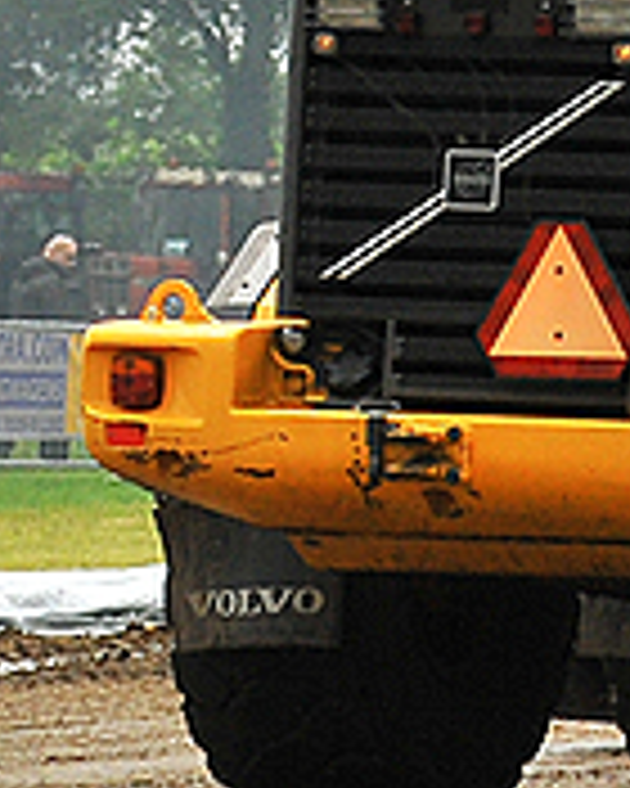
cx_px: 1242
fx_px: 13821
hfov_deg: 2.6
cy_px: 131
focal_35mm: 593
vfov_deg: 3.3
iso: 500
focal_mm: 72
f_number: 5.6
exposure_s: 1/2500
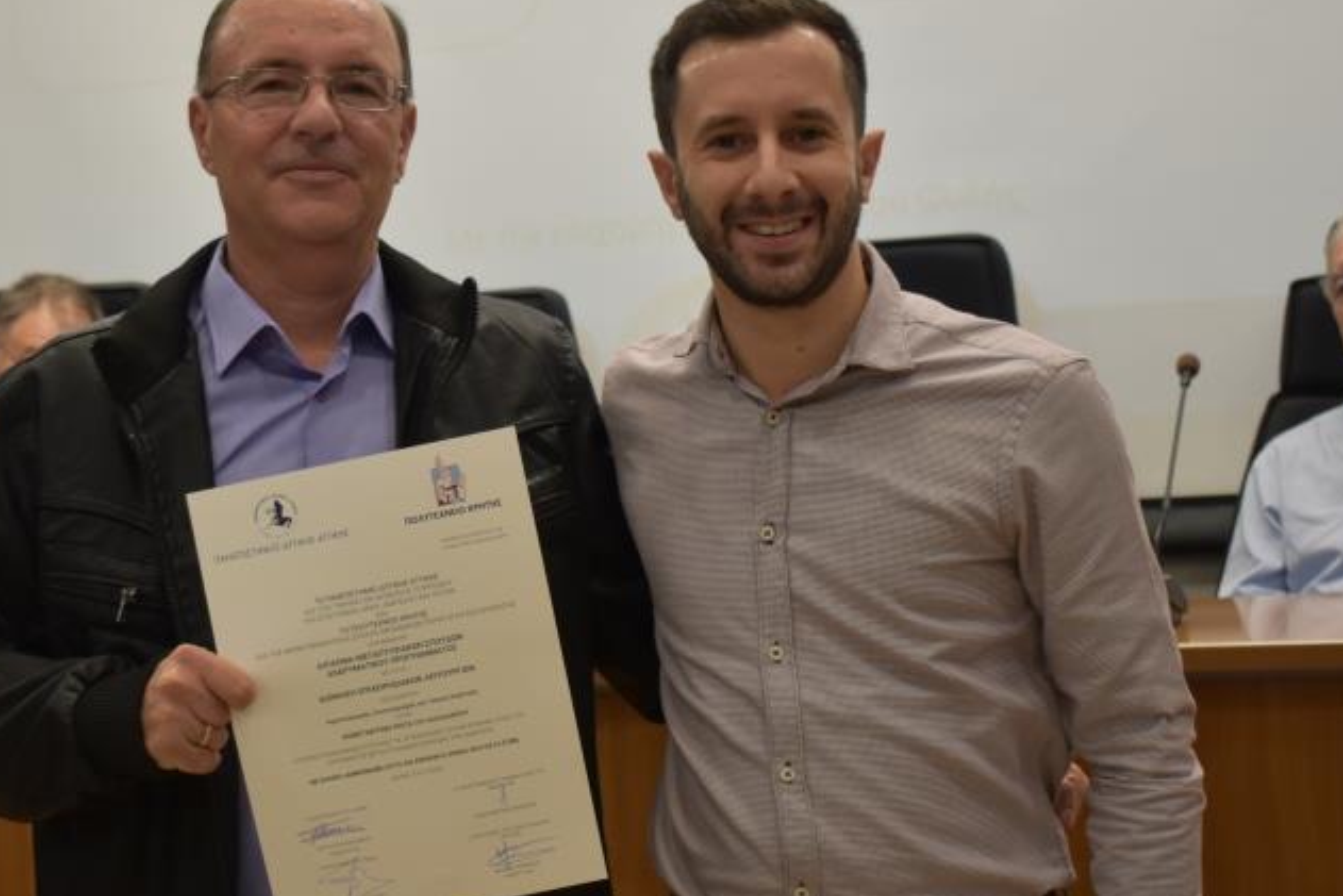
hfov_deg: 27.6
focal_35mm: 73
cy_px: 412
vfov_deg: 18.7
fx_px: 2724
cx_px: 485
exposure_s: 1/125
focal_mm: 30
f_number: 4.2
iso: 800
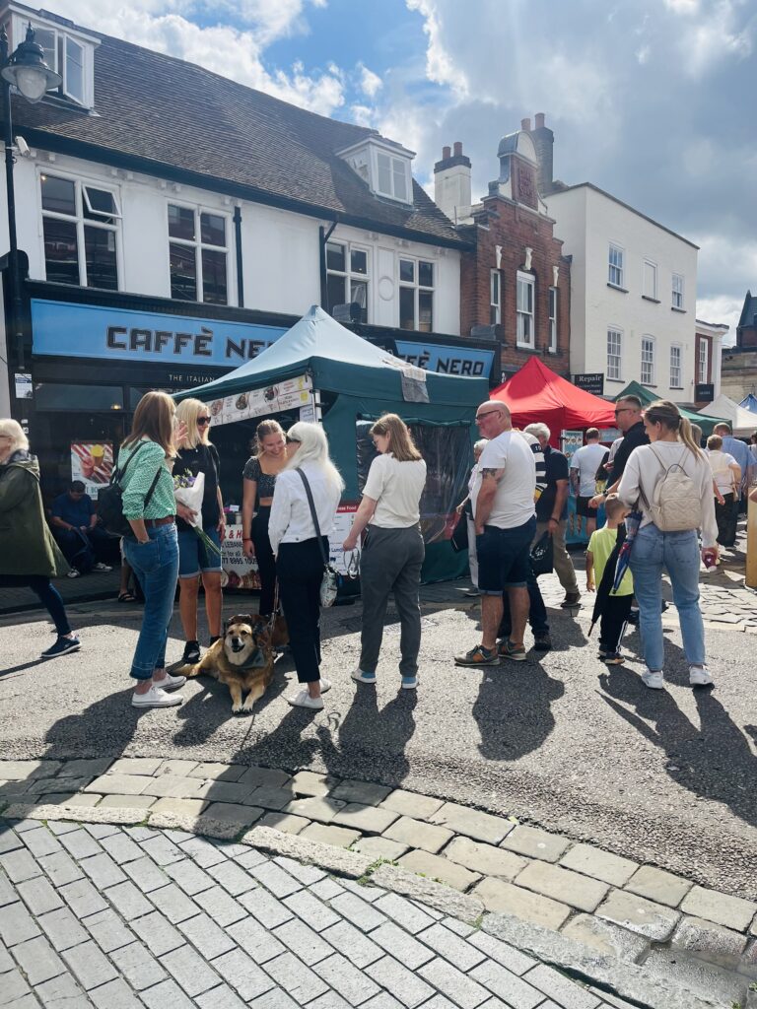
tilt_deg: -4.5
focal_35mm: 26
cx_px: 378
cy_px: 504
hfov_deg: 53.1
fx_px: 758
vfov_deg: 67.3
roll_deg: +2.2
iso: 50
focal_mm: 5.1
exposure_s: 1/3521
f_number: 1.6
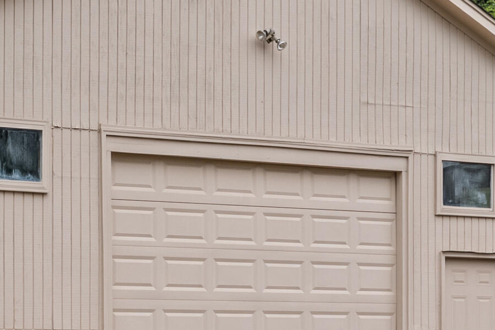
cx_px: 129
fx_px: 1568
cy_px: 174
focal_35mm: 114
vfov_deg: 12.0
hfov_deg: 17.8
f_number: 9
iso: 800
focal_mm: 34
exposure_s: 1/200
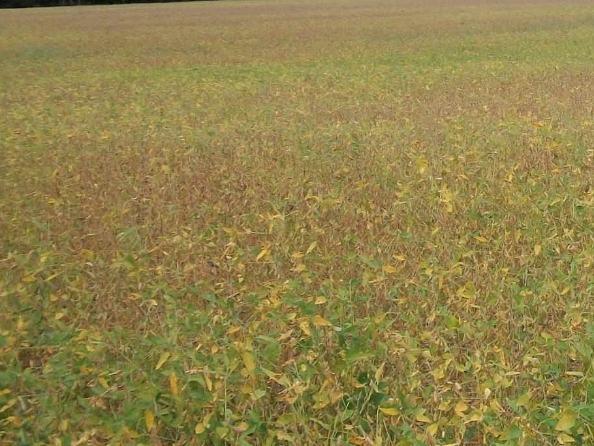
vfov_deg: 20.3
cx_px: 610
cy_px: 125
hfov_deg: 25.5
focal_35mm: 72
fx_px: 1236
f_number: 2.9
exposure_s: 1/640
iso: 80
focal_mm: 5.7
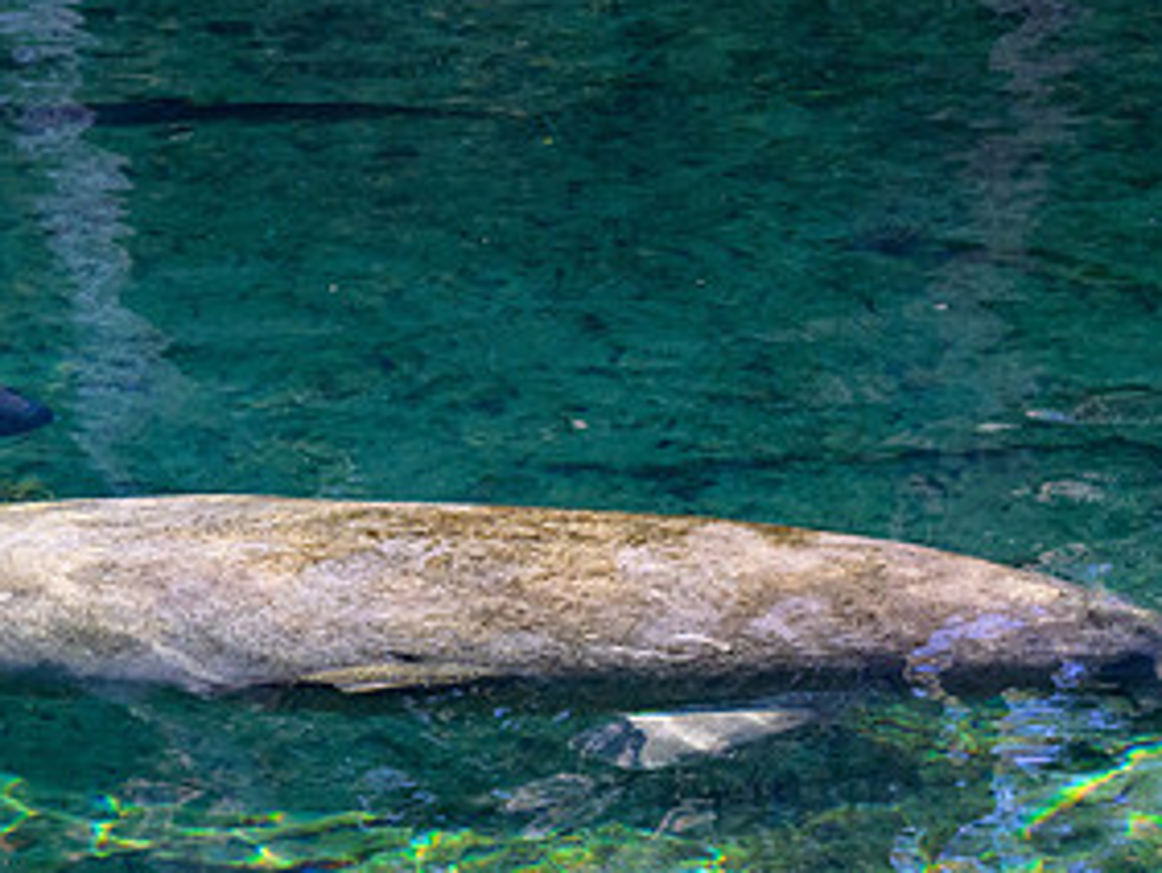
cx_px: 211
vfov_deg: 5.3
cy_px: 540
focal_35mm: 279
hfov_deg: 7.1
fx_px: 9374
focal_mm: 140
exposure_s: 1/250
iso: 3200
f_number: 6.3
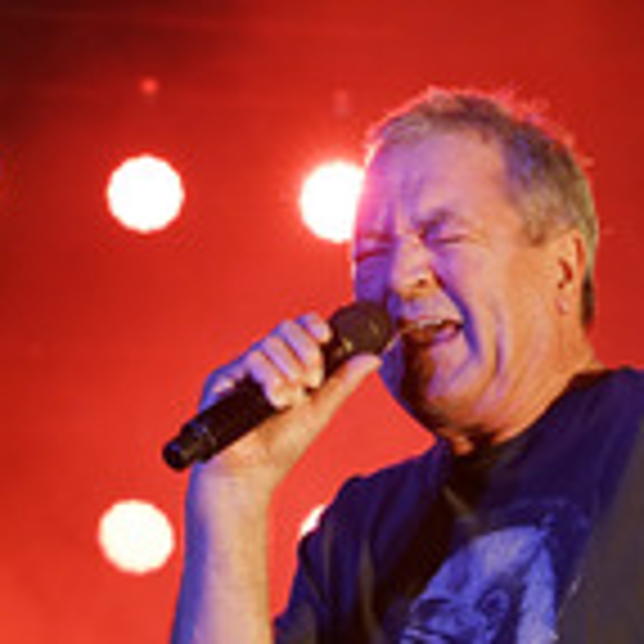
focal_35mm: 227
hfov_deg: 7.7
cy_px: 459
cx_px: 462
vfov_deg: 7.7
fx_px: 4778
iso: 1600
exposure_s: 1/200
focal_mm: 85
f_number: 5.6
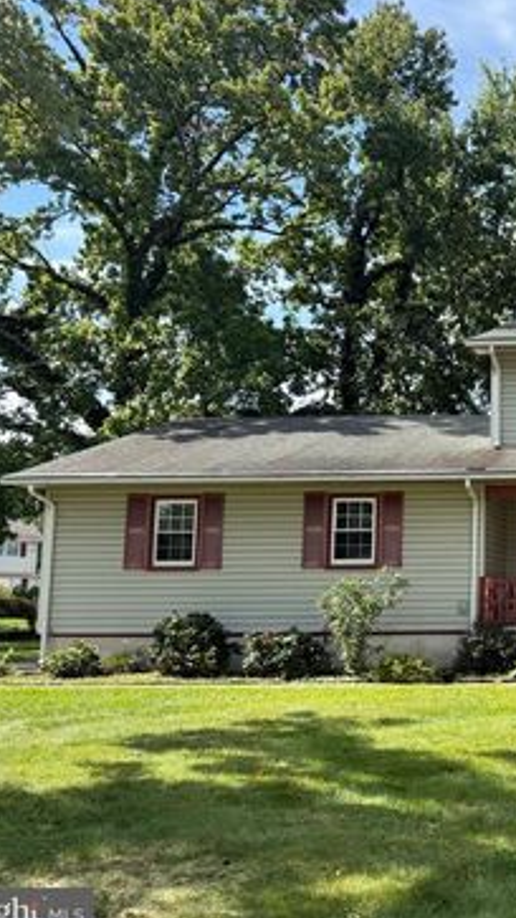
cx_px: 572
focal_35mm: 36
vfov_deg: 55.3
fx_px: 876
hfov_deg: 29.5
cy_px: 464
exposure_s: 1/1855
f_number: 1.78
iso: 100
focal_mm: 6.76
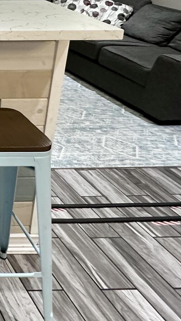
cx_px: -188
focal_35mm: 51
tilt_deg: -13.4
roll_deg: -0.6
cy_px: 25
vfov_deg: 37.6
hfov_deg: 16.9
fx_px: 435
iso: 250
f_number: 2.2
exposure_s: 1/60
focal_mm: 2.22
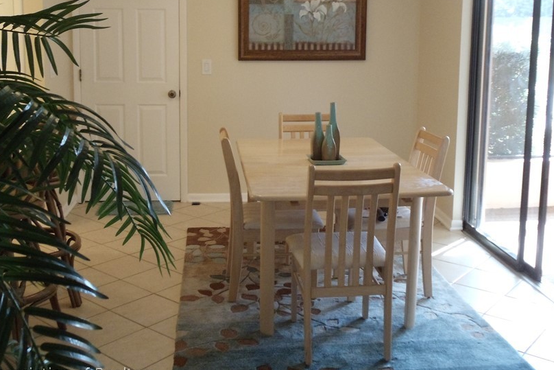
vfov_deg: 23.3
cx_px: 255
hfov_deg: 34.5
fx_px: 893
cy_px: 122
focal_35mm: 58
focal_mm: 6
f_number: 3.5
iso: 400
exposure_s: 1/50
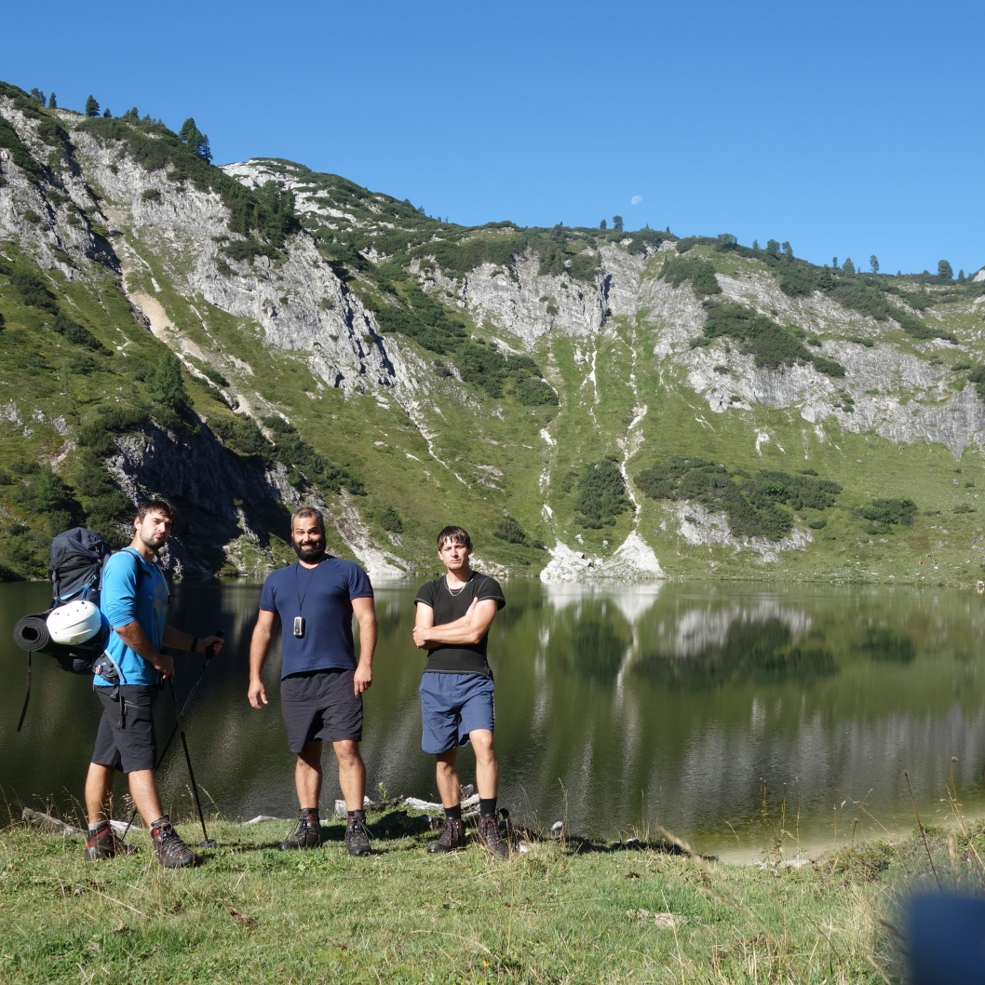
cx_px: 549
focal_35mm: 36
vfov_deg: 46.0
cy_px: 490
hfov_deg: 46.0
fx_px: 1159
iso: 125
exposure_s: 1/400
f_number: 5.6
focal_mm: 10.4
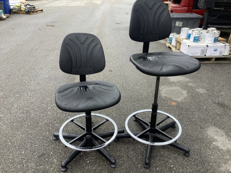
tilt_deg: -25.6
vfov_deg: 45.4
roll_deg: -1.7
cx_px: 116
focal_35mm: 31
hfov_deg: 58.4
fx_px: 207
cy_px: 86
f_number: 2.4
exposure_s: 1/119
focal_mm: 3.3
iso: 25
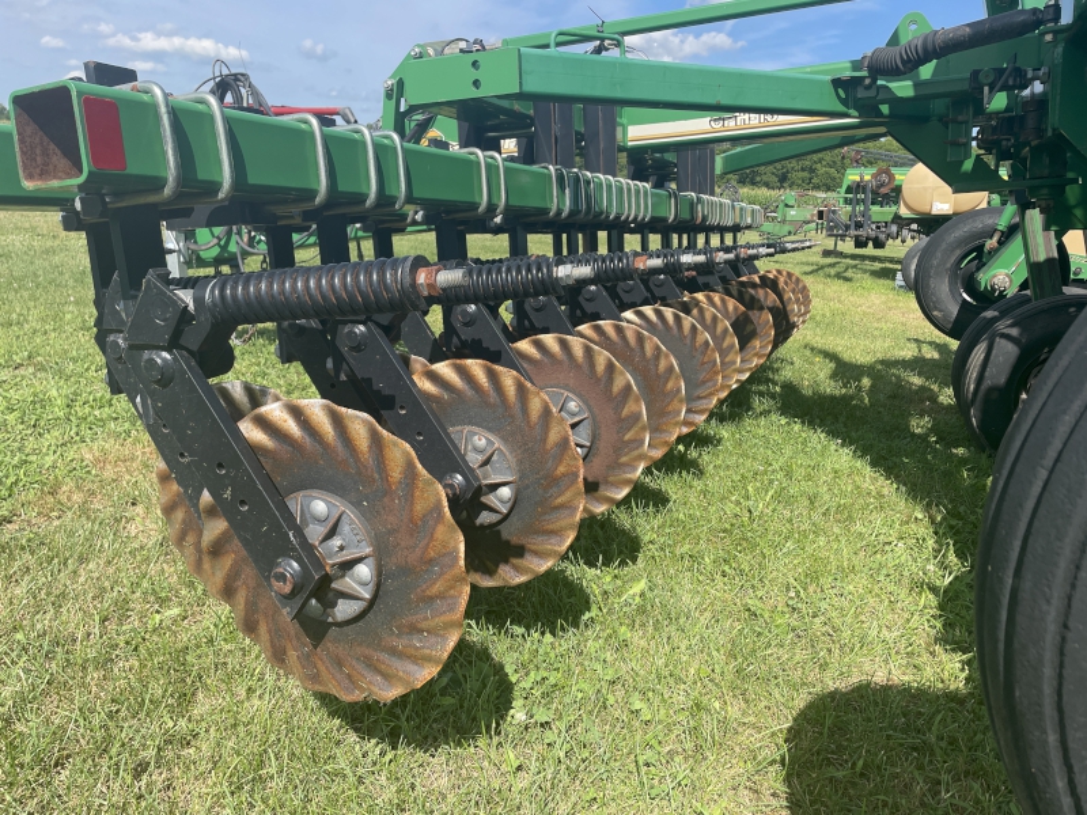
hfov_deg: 67.3
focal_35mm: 26
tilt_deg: -14.7
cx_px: 544
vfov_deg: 53.1
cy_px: 408
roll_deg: -4.9
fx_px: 816
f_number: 1.6
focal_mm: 4.2
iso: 32
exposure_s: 1/1689
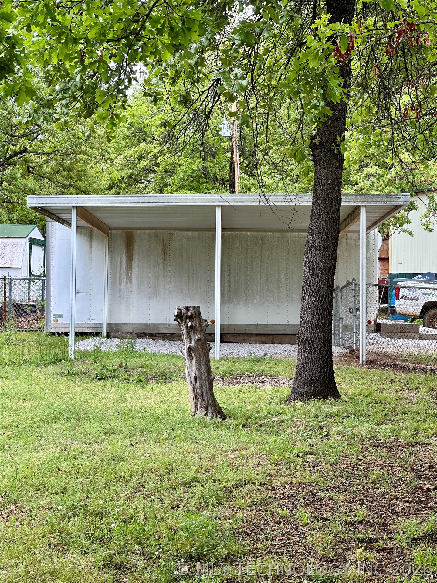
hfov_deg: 19.1
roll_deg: -1.4
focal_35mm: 77
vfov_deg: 25.3
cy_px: 292
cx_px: 218
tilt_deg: +2.7
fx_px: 1296
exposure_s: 1/99
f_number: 2.8
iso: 64
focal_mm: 9
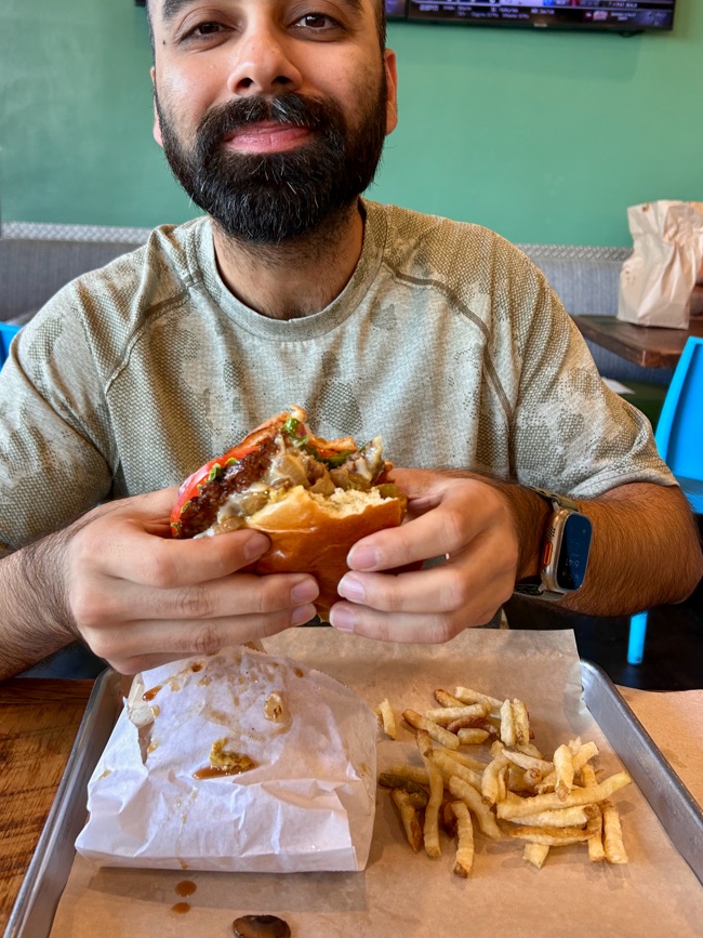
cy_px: 401
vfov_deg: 59.7
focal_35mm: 30
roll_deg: -2.5
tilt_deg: -15.5
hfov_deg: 46.8
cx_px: 331
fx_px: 813
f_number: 1.5
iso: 100
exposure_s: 1/60
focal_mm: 5.7
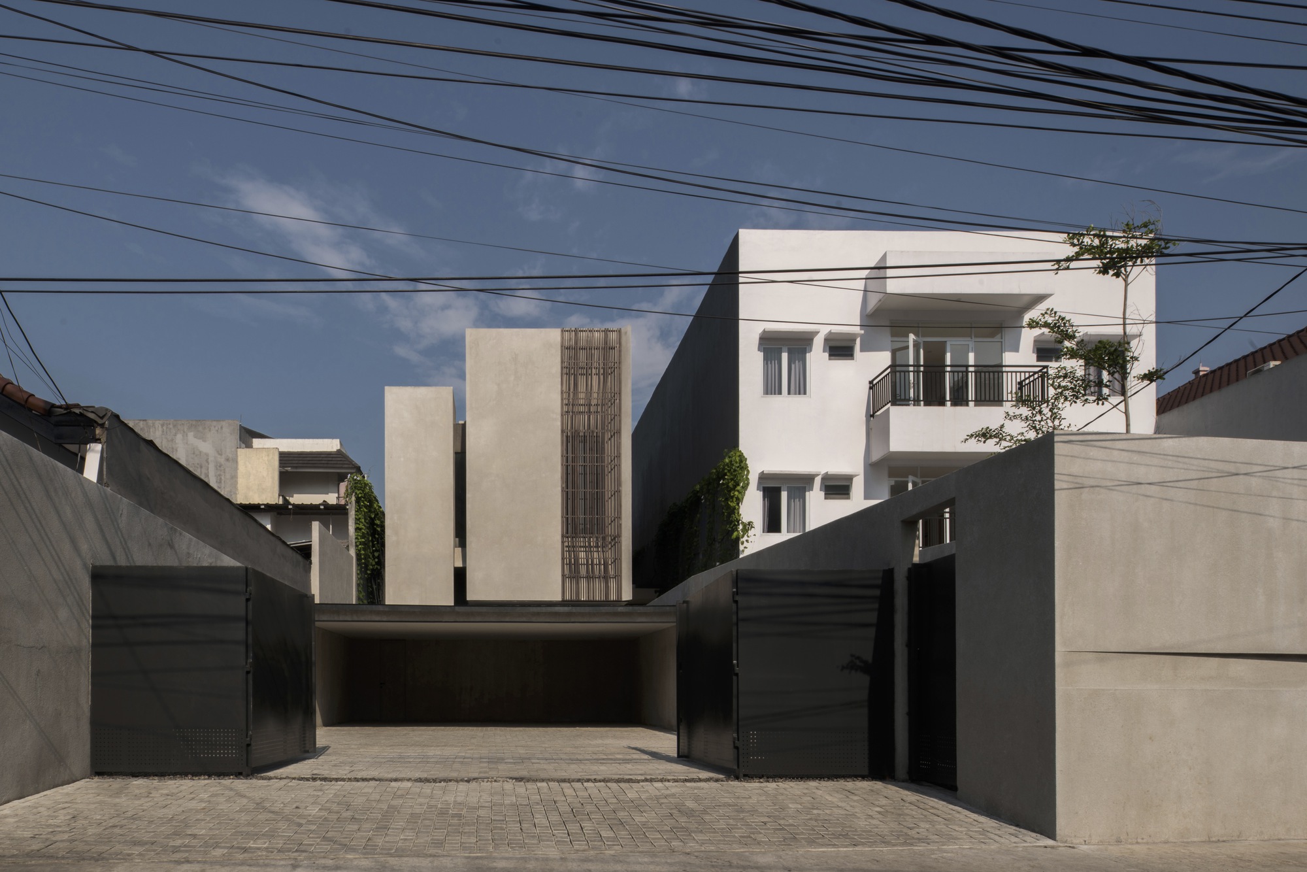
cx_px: 654
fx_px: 617
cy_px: 436
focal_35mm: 17
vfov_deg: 70.5
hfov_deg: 93.3
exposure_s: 1/40
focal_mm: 17
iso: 50
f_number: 22
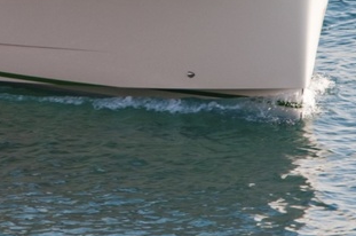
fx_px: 8615
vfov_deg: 1.6
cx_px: -89
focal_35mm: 873
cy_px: -70
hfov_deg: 2.4
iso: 200
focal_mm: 200
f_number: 8
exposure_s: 1/250
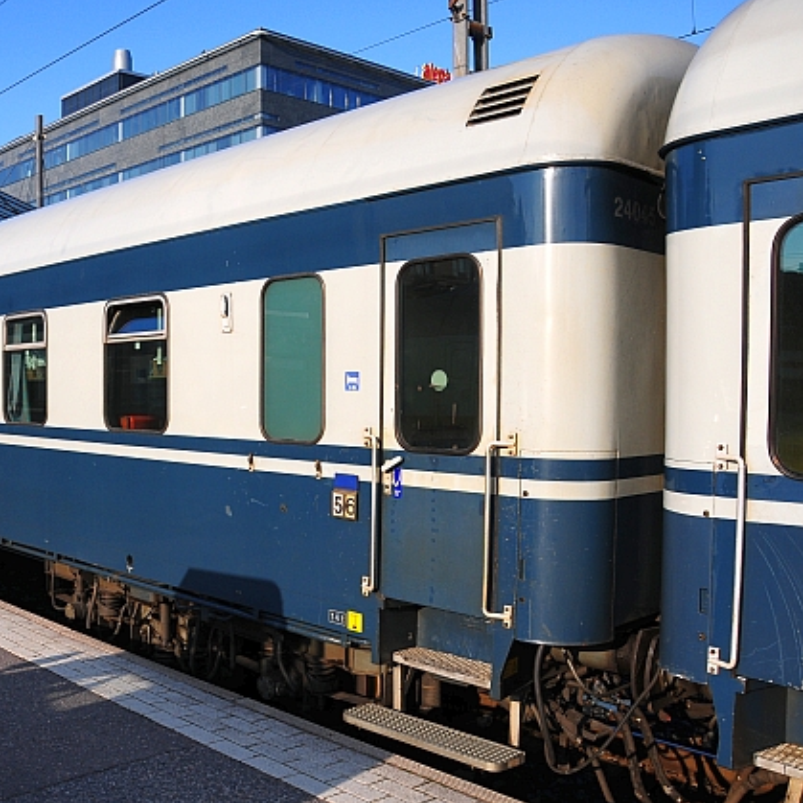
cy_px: 400
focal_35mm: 35
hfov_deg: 45.4
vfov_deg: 47.2
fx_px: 919
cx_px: 192
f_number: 9
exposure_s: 1/320
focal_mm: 18
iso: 200
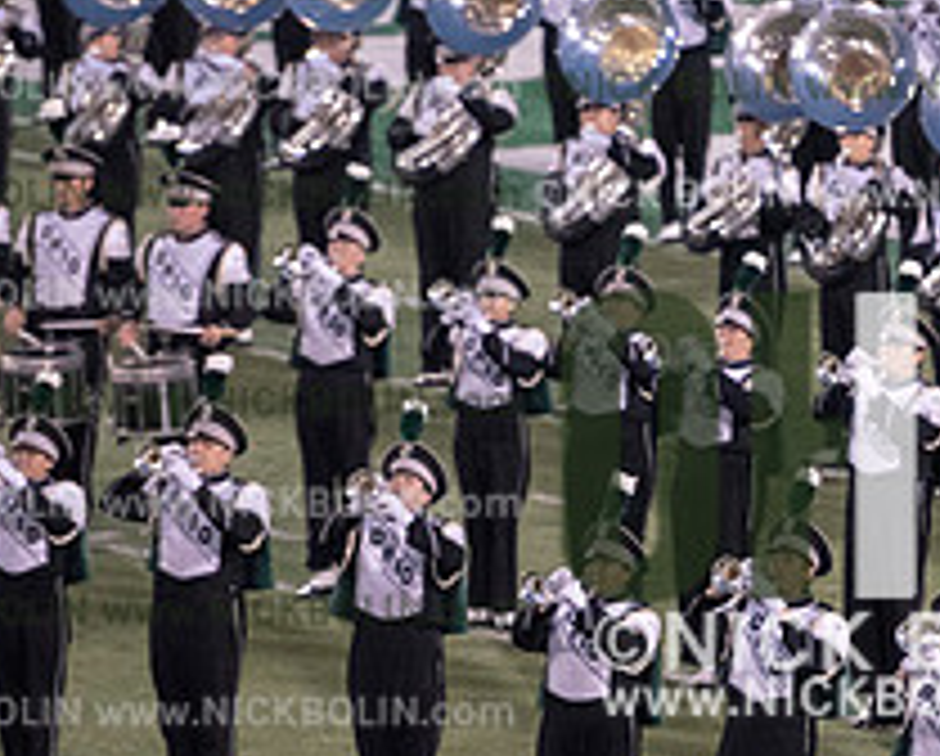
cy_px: 506
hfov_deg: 3.9
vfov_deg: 3.1
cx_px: 877
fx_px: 13769
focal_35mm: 494
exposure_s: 1/1250
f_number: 3.2
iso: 5000
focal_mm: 190
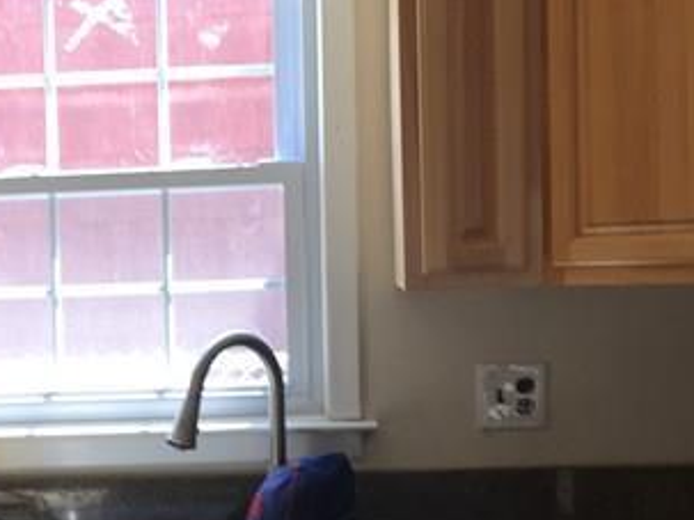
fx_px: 1964
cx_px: 7
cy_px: 419
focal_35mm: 98
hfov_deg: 19.5
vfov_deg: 15.0
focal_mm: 4.15
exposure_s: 1/60
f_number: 2.2
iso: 32
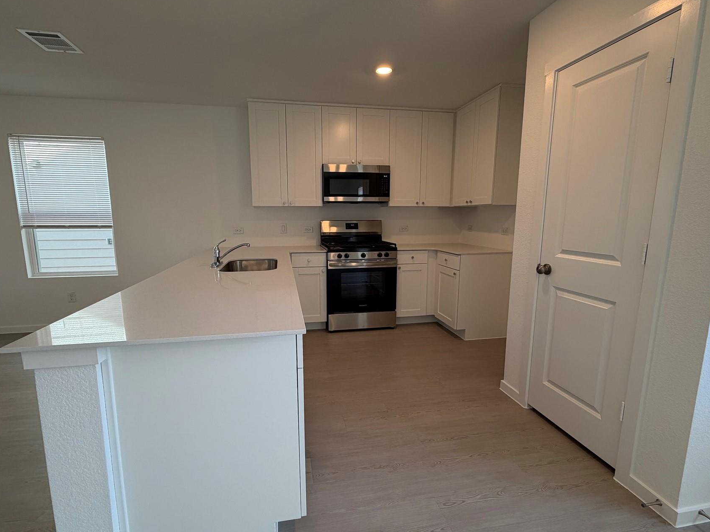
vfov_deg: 74.7
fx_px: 349
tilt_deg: -9.1
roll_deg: +0.4
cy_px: 270
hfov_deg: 91.0
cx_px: 346
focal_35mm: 17
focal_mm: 2.22
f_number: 2.2
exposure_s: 1/120
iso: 100
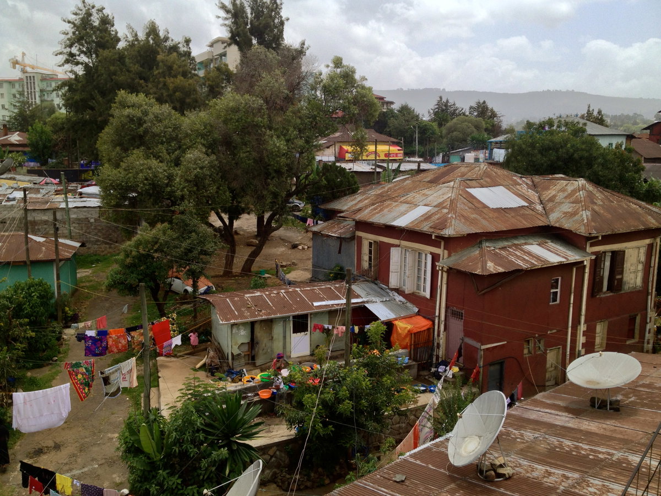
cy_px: 248
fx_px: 668
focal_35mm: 35
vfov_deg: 40.7
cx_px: 330
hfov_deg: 52.6
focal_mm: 4.28
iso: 50
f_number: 2.4
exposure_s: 1/690
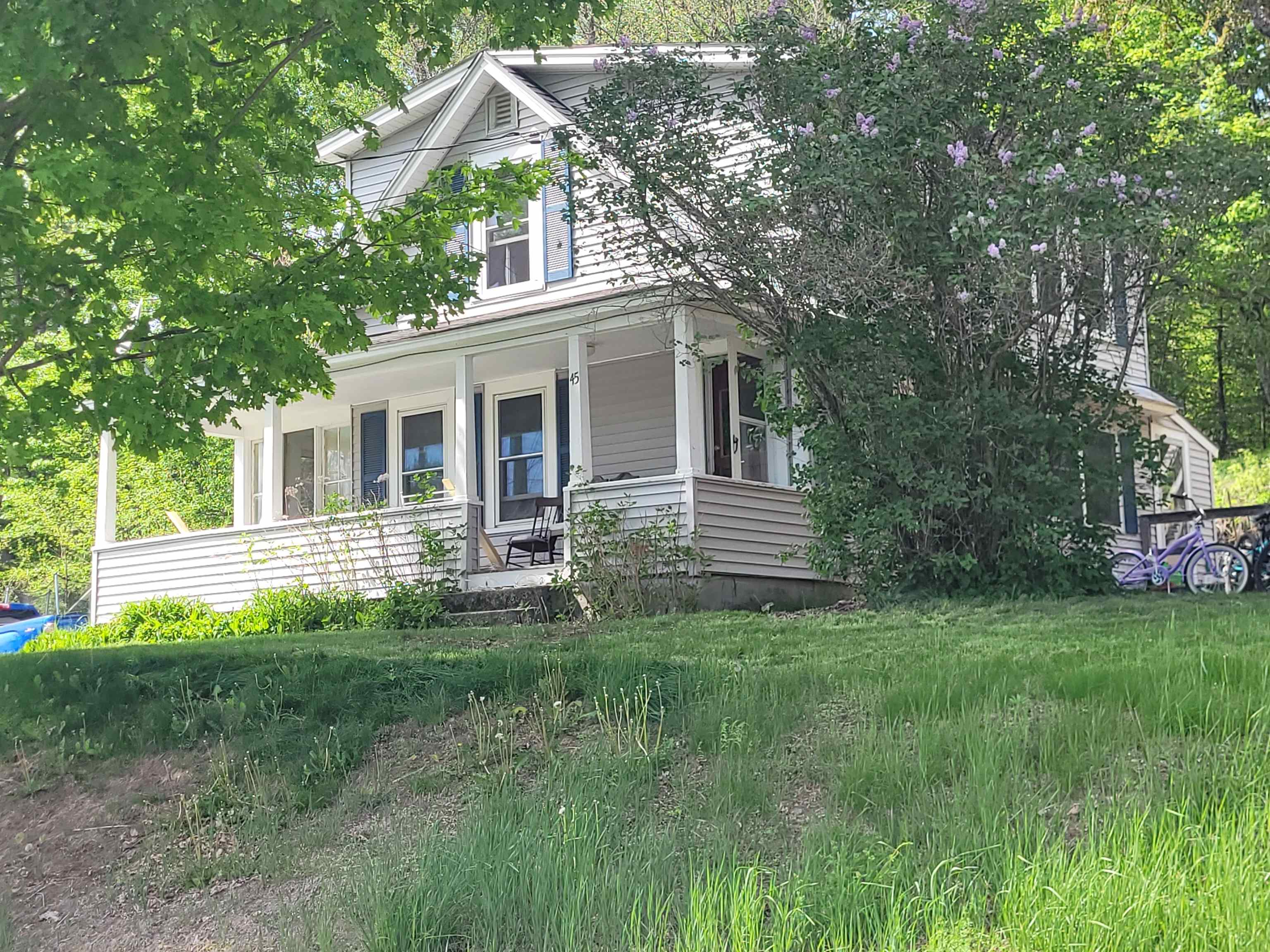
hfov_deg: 67.3
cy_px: 476
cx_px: 635
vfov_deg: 53.1
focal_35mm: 26
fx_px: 954
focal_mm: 5.4
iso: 40
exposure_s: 1/539
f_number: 1.8
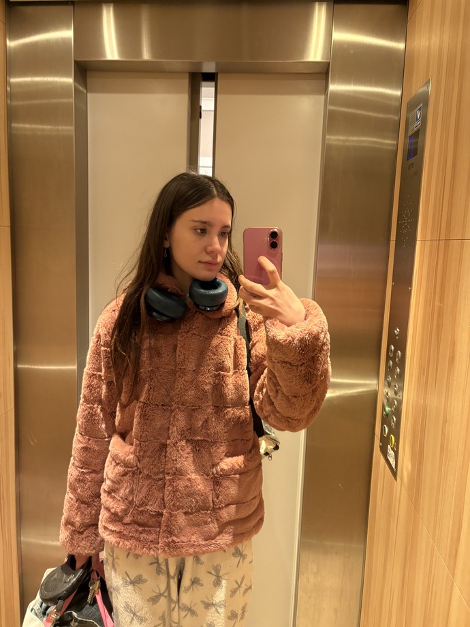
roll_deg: -2.4
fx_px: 471
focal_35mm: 26
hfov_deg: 53.1
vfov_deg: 67.3
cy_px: 314
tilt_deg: -7.1
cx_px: 235
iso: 400
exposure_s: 1/50
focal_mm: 5.96
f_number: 1.6
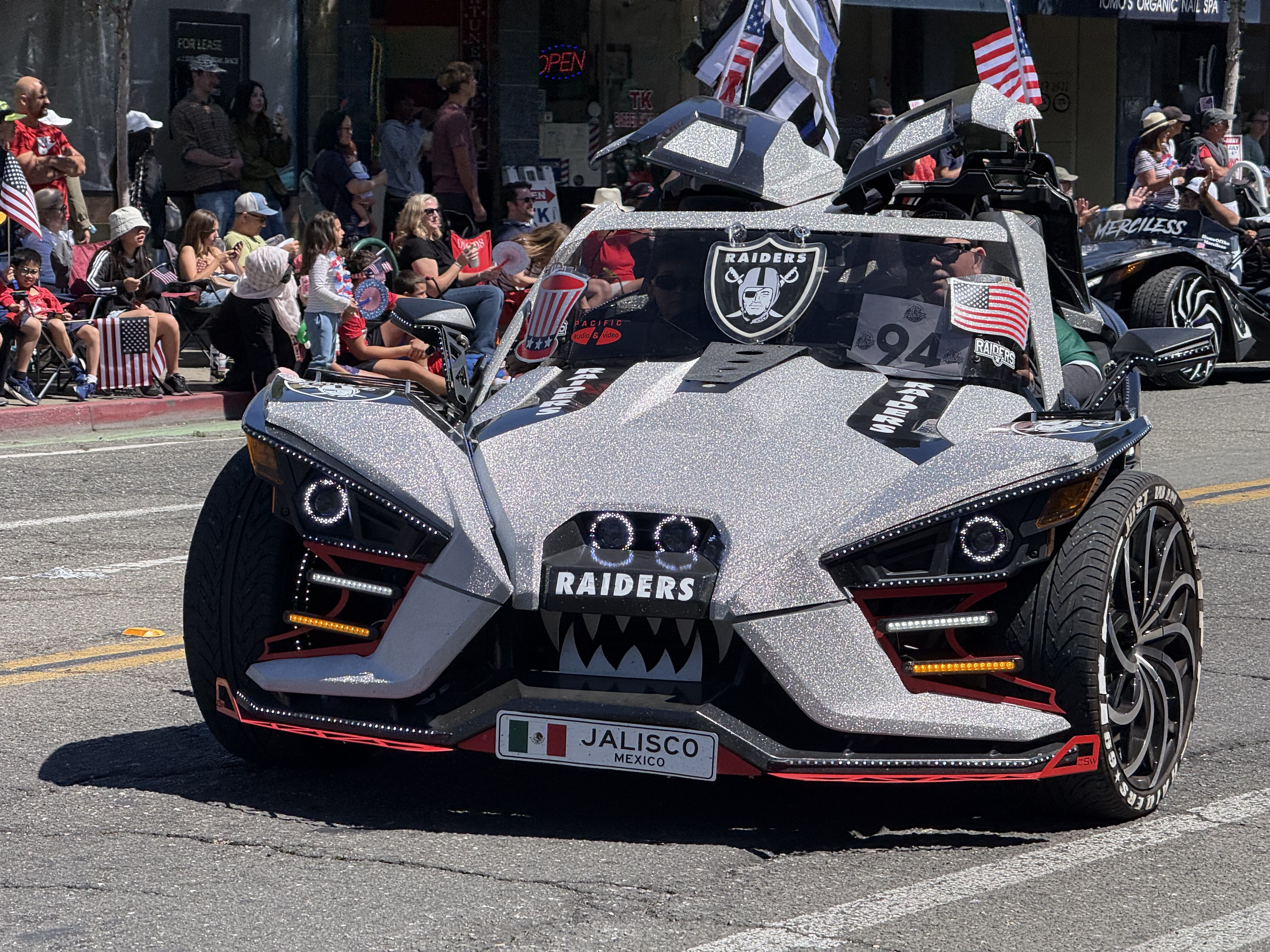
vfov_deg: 12.3
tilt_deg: -4.8
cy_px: 476
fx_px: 4403
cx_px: 635
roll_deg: -0.4
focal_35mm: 120
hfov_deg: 16.4
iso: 50
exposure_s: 1/1294
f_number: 2.8
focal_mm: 15.66
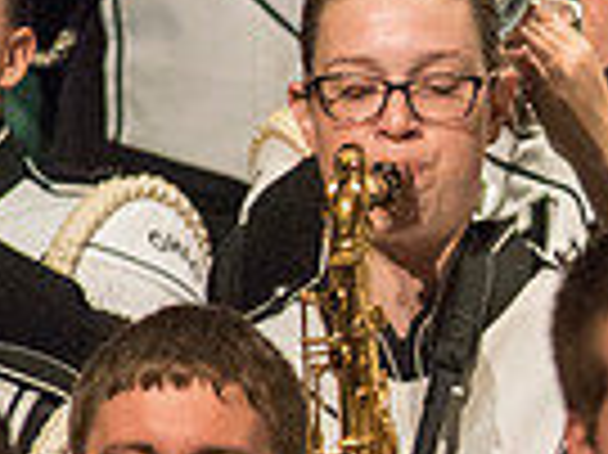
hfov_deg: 0.8
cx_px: 1121
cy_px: 371
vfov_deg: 0.6
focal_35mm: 2483
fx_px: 43573
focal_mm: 600
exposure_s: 1/320
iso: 4000
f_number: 5.6
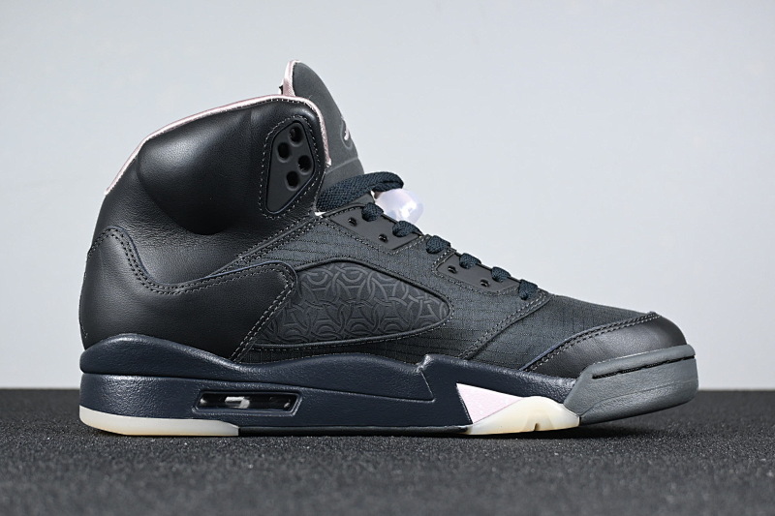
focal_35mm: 56
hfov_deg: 35.9
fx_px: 1194
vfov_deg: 24.4
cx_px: 388
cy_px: 258
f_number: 5.3
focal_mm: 37
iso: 900
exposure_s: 1/125
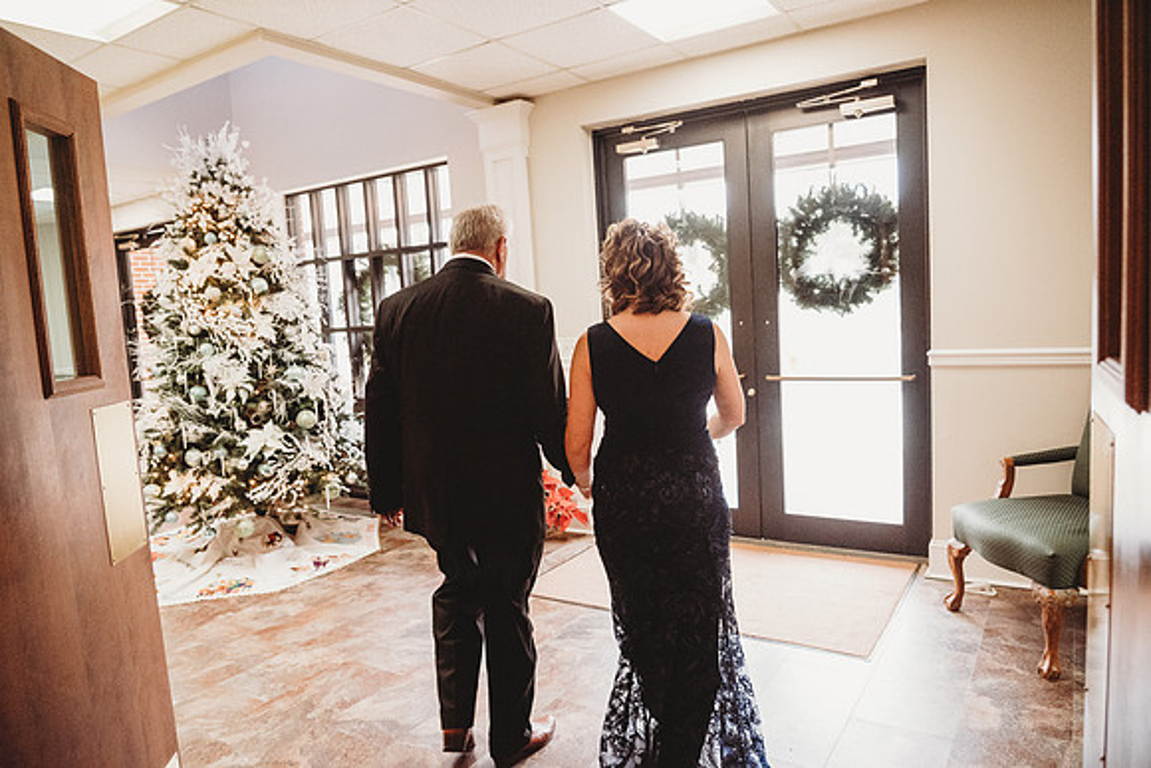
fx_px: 767
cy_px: 384
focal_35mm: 24
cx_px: 576
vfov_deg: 53.2
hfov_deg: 73.7
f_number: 4
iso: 8000
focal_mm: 24
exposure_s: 1/200
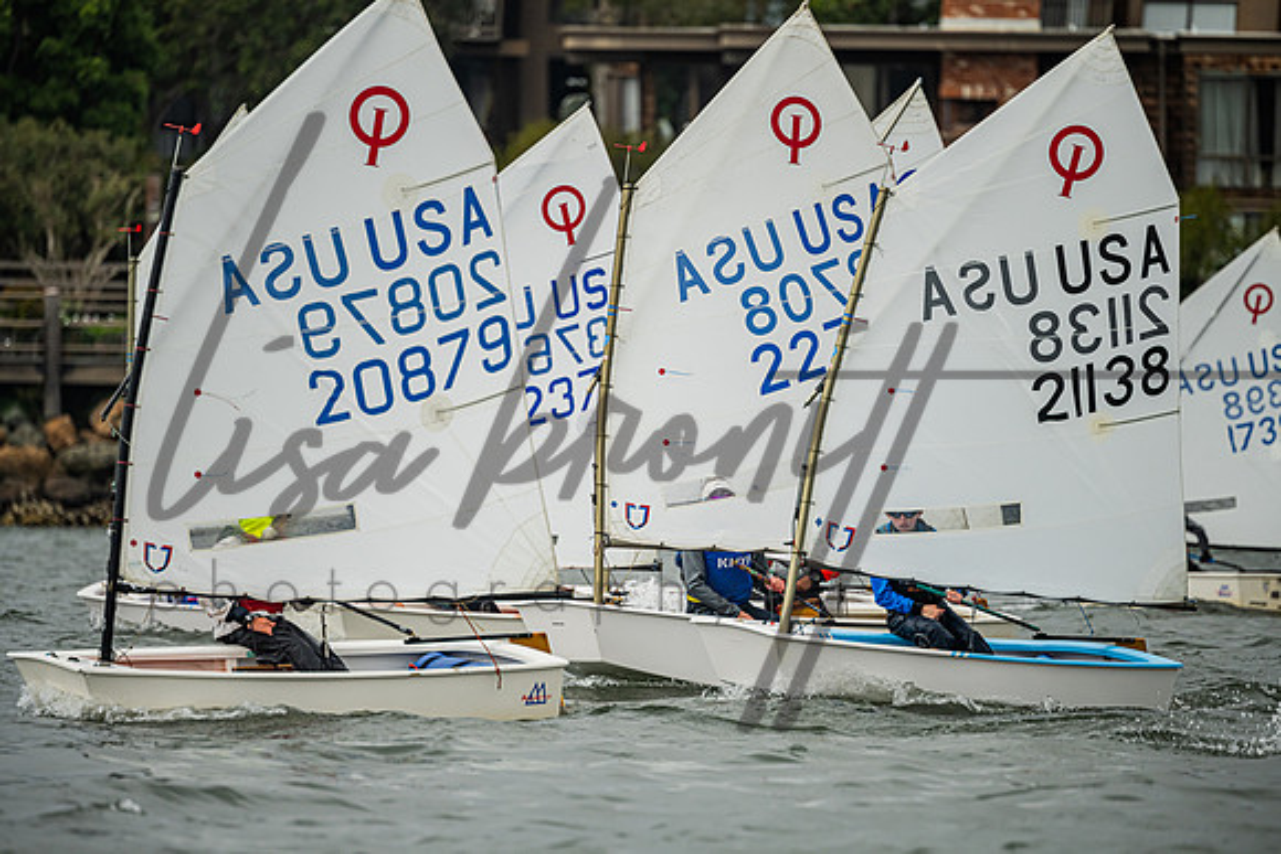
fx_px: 14236
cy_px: 427
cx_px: 640
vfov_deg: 3.4
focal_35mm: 400
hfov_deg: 5.2
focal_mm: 400
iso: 320
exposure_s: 1/2000
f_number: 5.6
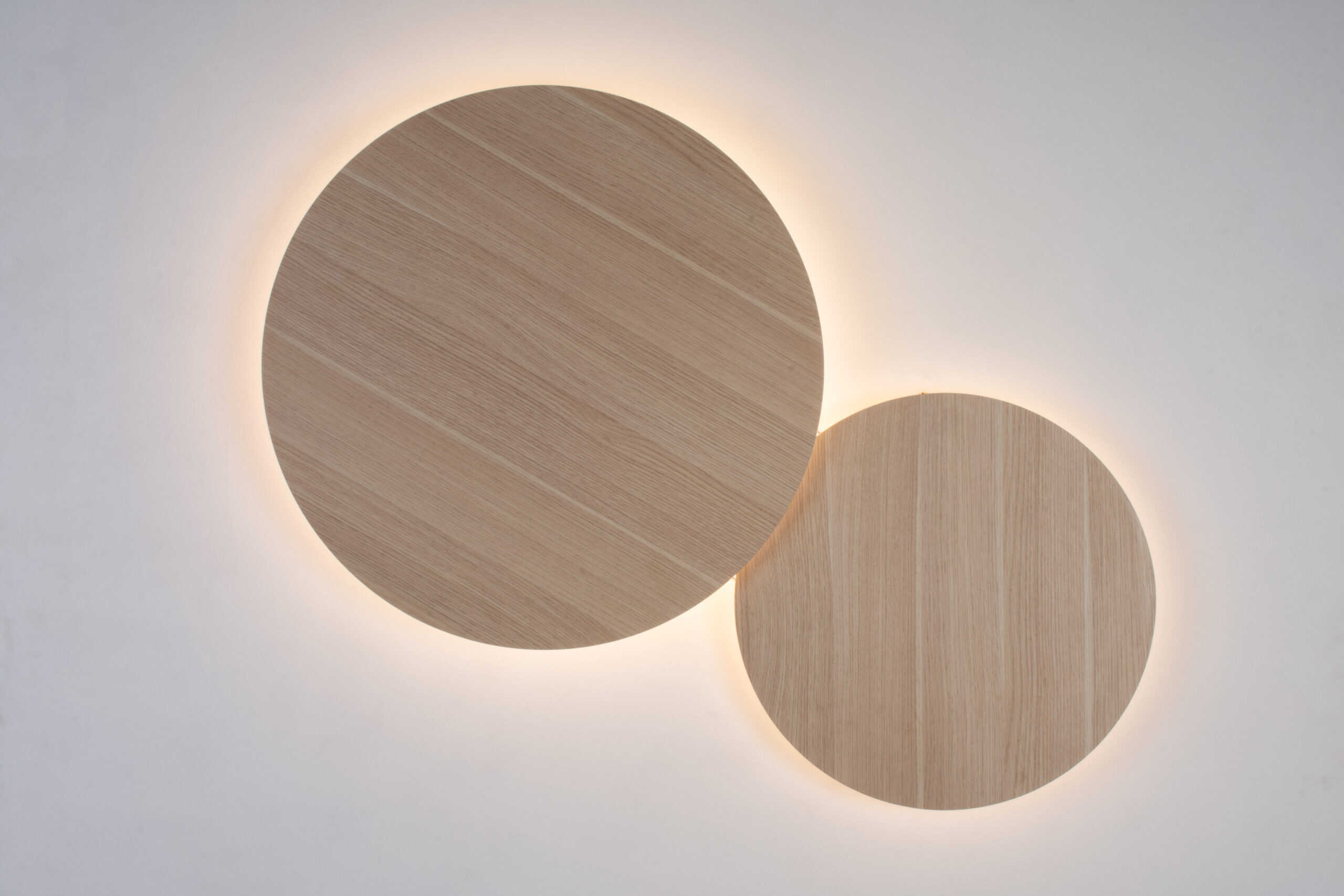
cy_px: 448
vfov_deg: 29.9
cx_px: 672
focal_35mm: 45
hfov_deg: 43.6
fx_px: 1680
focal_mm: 30
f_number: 22
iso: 100
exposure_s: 1/2.5
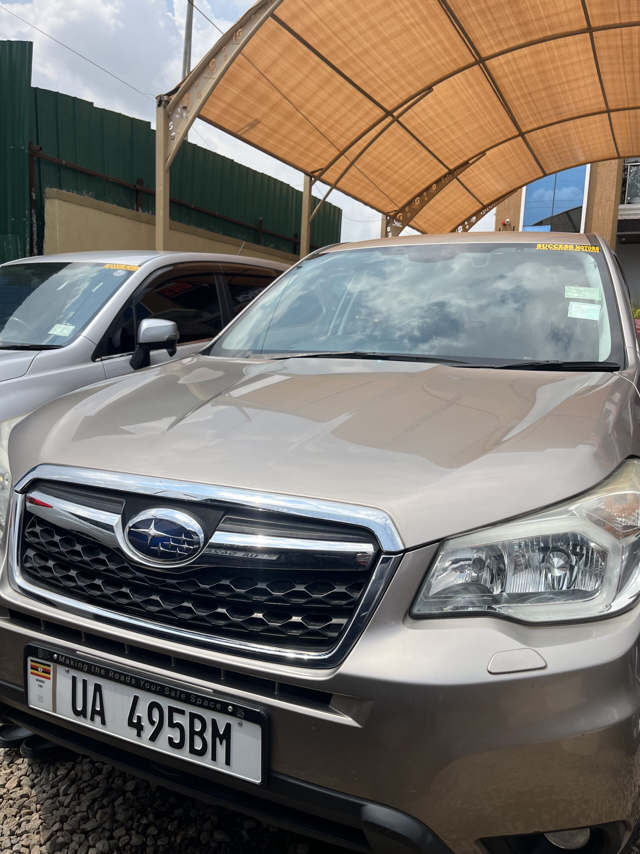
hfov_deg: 53.1
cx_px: 320
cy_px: 427
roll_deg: -0.5
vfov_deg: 67.3
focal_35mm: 26
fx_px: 641
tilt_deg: -7.7
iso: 50
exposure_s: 1/4149
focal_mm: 5.1
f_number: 1.6
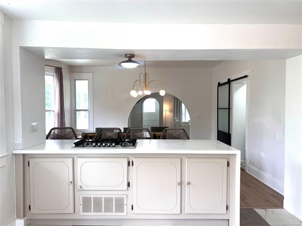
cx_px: 151
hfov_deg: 67.3
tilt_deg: -2.3
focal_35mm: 26
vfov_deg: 53.1
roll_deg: -0.1
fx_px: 227
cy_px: 113
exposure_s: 1/232
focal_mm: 5.7
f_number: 1.5
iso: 40
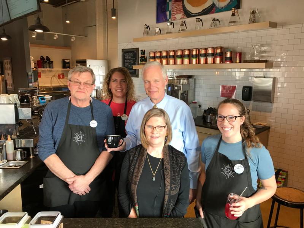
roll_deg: -0.7
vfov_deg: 49.7
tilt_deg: -9.7
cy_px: 114
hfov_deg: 63.4
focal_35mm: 28
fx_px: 246
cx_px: 152
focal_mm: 3.99
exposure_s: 1/40
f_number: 1.8
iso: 25
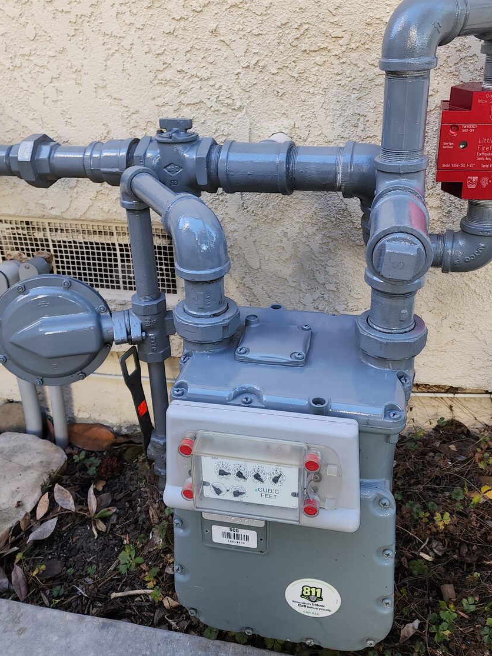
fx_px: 625
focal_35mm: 33
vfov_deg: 55.2
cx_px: 252
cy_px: 285
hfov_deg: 42.9
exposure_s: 1/60
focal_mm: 6.4
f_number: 1.8
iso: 16
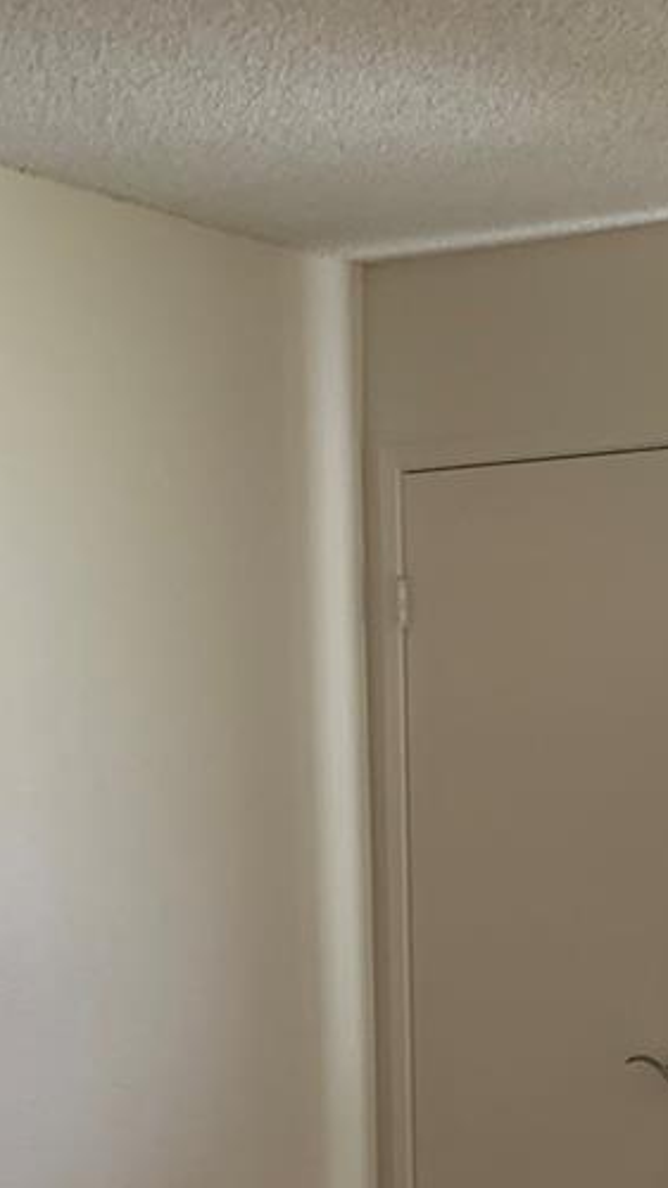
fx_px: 2143
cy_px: 1342
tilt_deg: -13.7
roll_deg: -0.8
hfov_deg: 17.5
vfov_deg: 28.0
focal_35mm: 68
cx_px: 573
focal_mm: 4.25
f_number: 1.8
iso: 320
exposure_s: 1/30
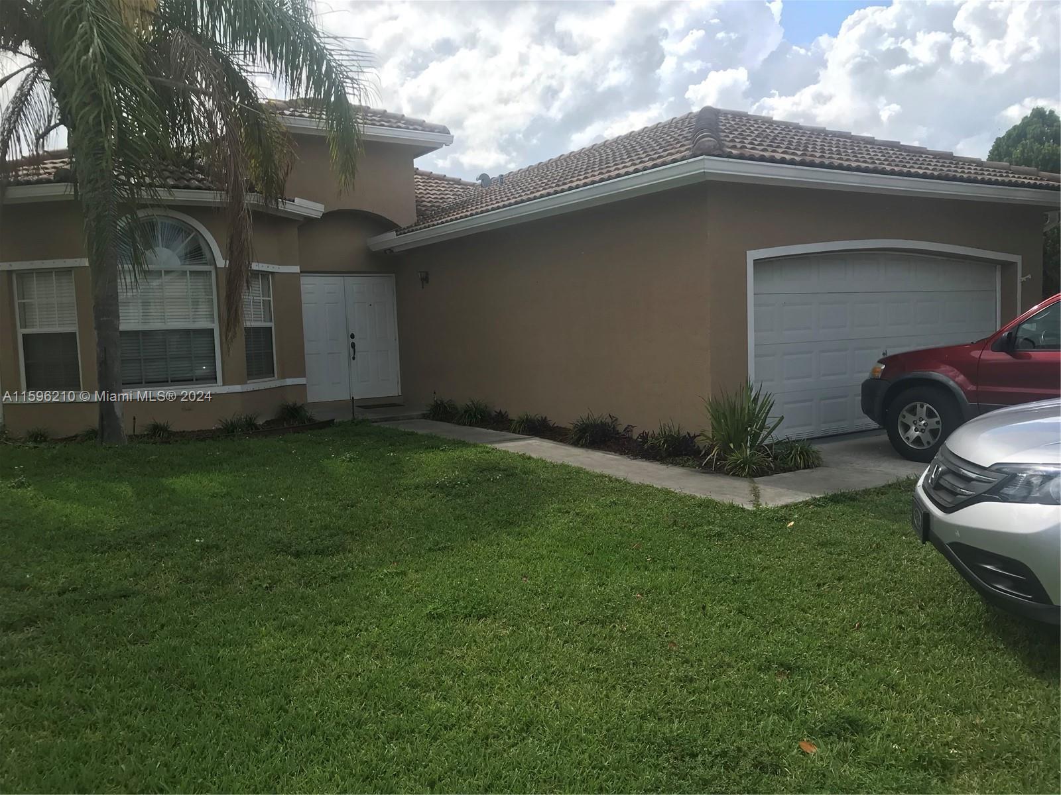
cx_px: 530
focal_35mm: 28
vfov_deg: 49.7
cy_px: 398
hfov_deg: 63.4
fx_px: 858
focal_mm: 3.99
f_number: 1.8
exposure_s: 1/1570
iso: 20
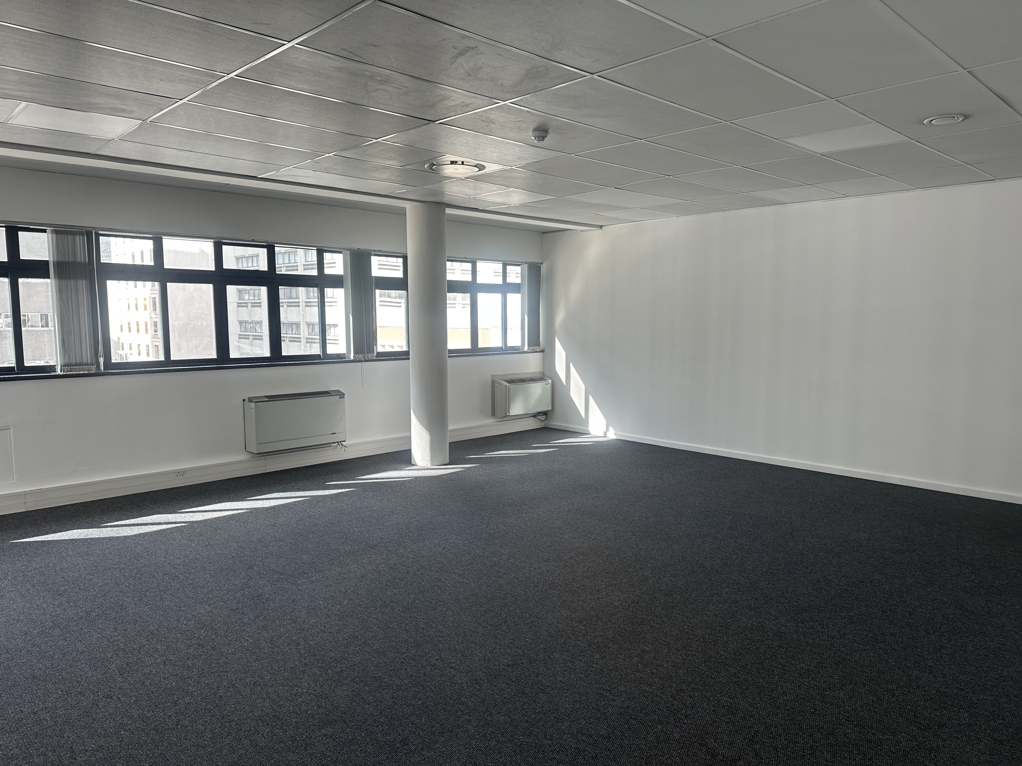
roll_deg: -0.2
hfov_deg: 71.6
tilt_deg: -5.6
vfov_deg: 56.8
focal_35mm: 24
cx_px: 511
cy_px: 383
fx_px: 709
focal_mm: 6.86
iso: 64
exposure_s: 1/204
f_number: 1.78
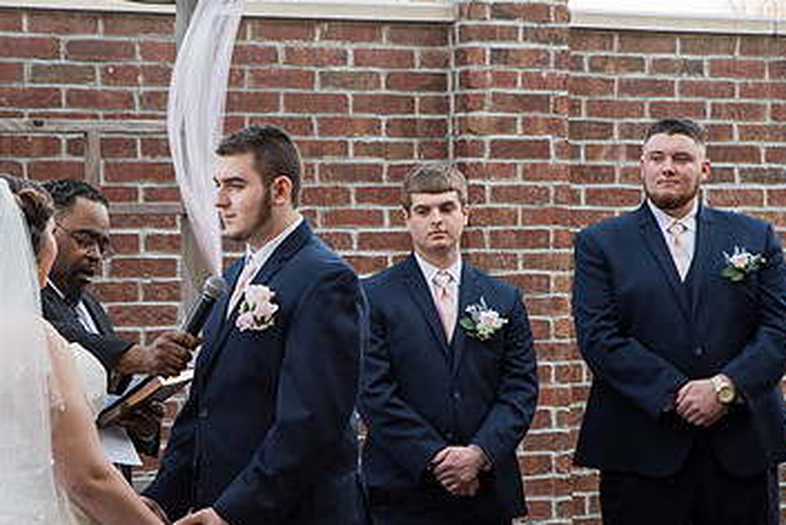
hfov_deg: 17.7
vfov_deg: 11.9
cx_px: 180
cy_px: 273
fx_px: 2513
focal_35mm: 115
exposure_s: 1/200
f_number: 3.5
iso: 250
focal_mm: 70
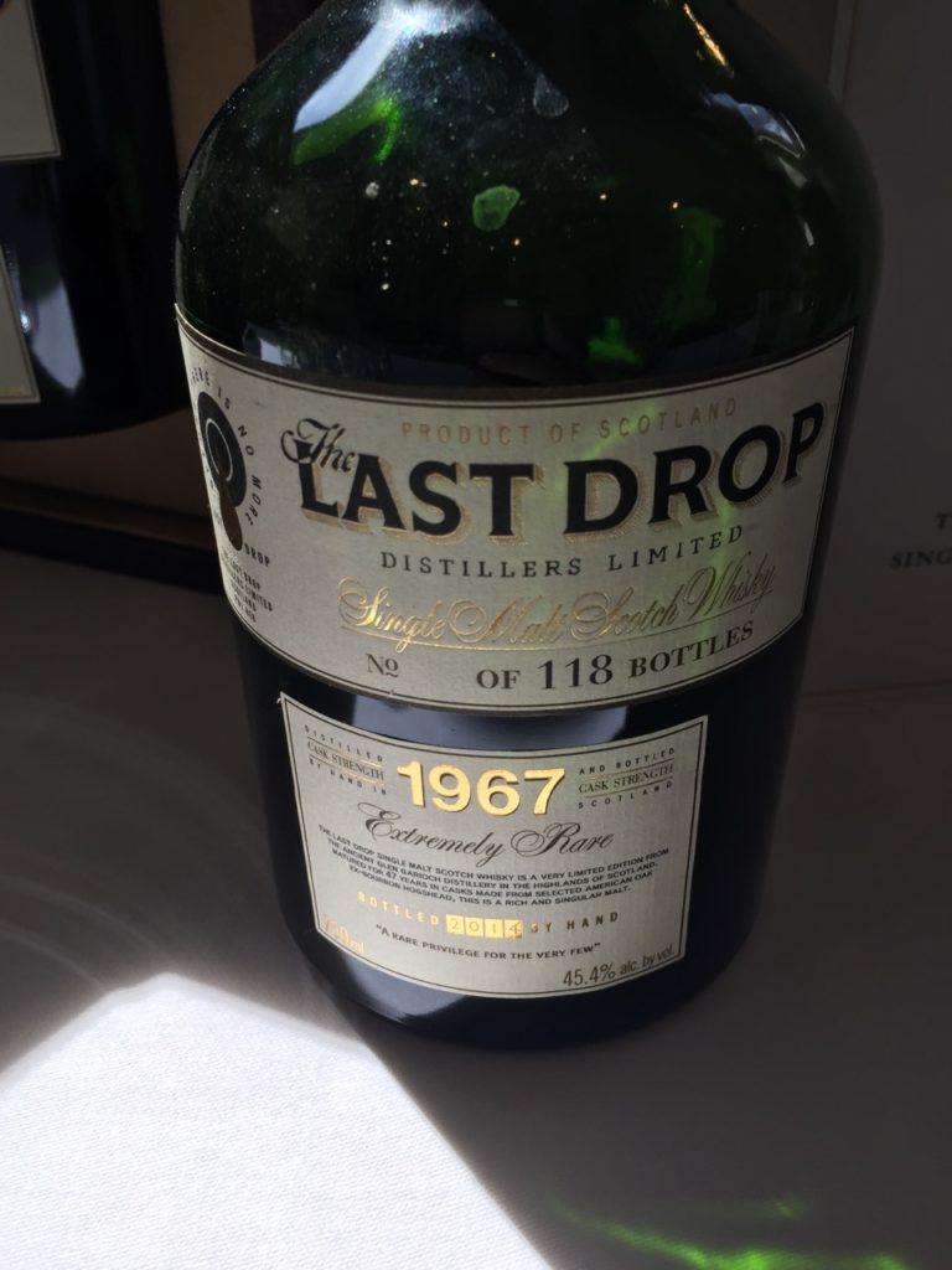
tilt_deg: -32.6
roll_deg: +1.1
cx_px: 476
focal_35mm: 29
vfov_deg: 61.7
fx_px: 1063
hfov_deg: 48.2
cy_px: 635
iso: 32
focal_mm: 4.15
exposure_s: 1/964
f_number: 2.2
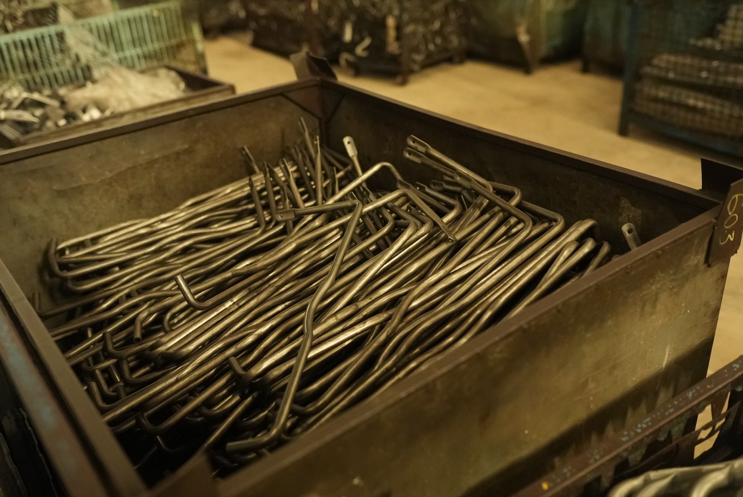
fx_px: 723
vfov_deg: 37.9
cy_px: 248
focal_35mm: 35
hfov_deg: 54.4
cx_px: 372
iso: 12800
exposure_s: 1/100
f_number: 2.2
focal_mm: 35
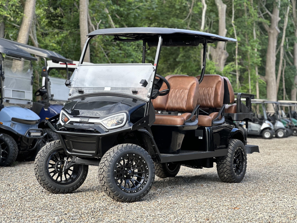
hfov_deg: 25.3
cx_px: 148
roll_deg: -1.4
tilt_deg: +1.3
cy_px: 112
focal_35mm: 77
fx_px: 661
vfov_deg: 19.1
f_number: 2.8
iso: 50
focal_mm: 9
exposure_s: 1/121
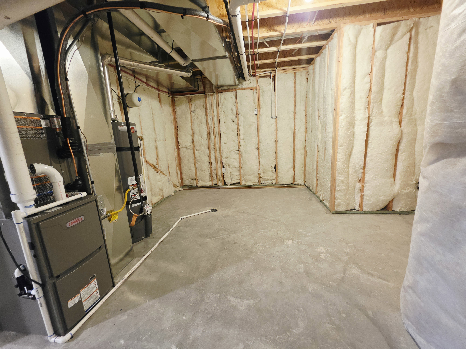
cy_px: 174
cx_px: 233
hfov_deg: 106.2
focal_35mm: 13
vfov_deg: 89.9
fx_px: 175
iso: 800
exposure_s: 1/60
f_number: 1.9
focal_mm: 2.2
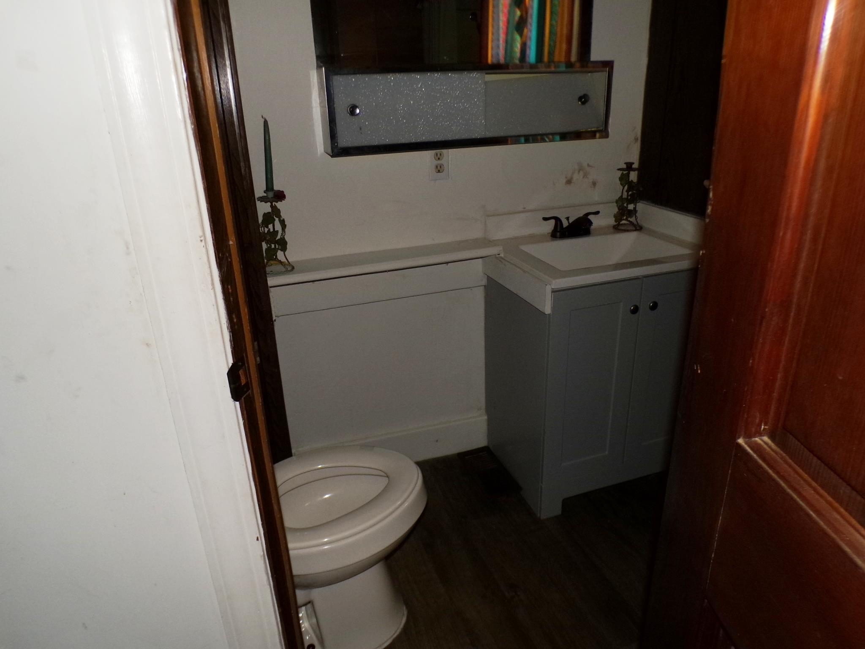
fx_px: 600
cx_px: 432
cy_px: 324
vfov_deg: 56.8
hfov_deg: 71.6
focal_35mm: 24
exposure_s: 1/34
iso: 200
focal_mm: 4.3
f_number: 3
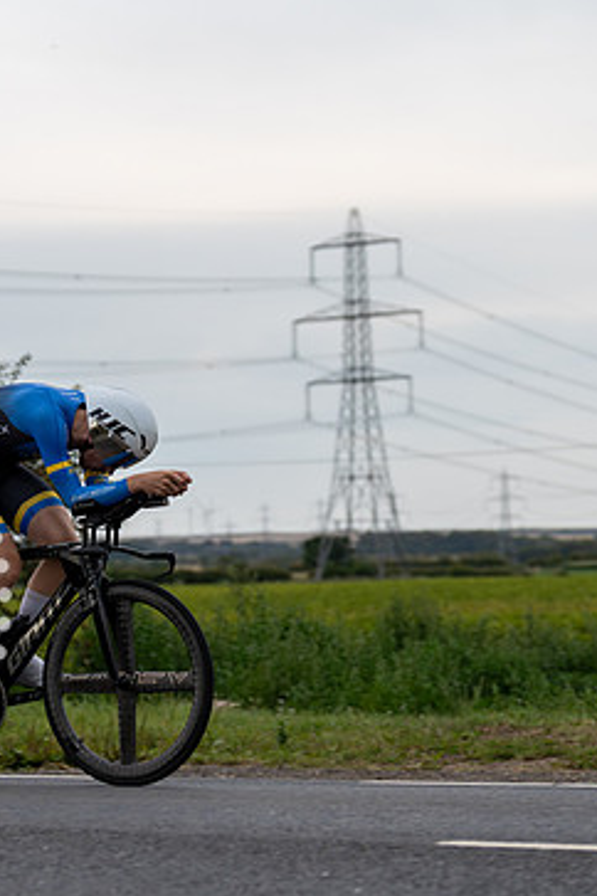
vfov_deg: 18.3
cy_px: 473
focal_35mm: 112
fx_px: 2786
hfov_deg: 12.2
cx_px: 163
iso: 1000
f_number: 3.2
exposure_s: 1/800
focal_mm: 70
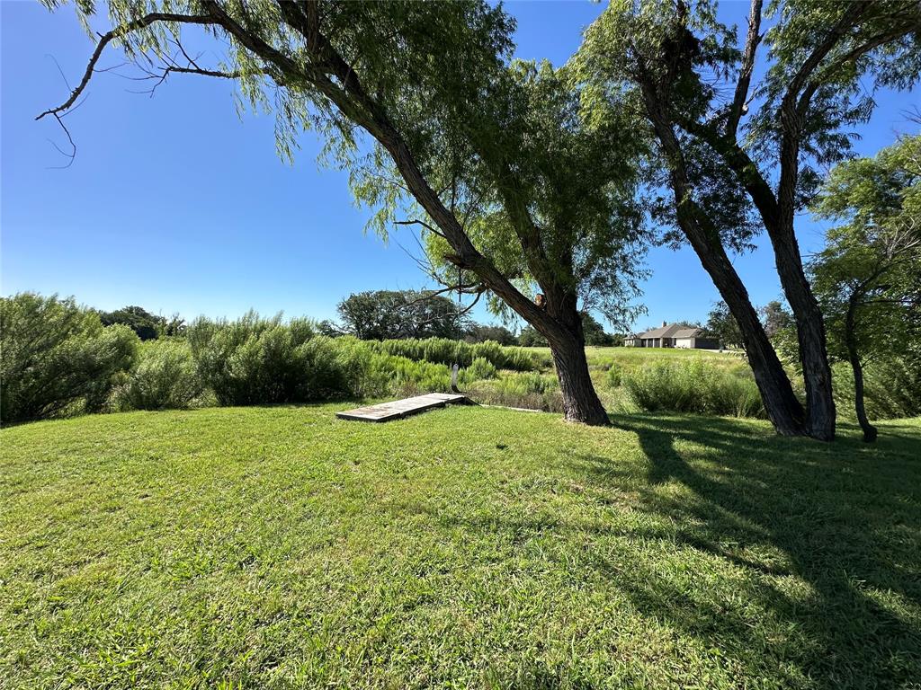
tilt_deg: +0.5
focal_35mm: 14
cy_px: 345
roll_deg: -3.3
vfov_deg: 85.7
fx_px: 372
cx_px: 460
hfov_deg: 102.1
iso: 40
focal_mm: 2.22
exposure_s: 1/1453
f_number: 2.2
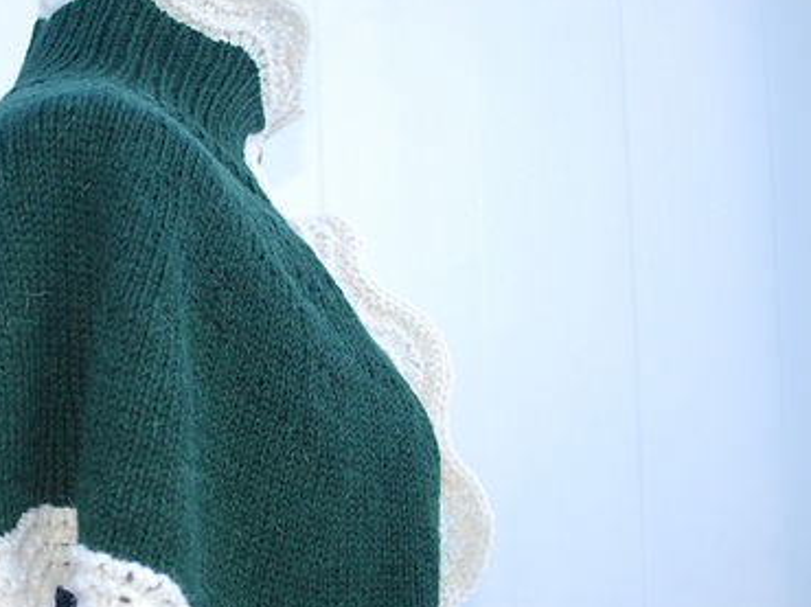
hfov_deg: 34.5
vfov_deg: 26.5
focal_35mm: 55
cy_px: 318
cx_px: 237
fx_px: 1288
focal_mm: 22
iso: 200
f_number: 4
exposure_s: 1/100
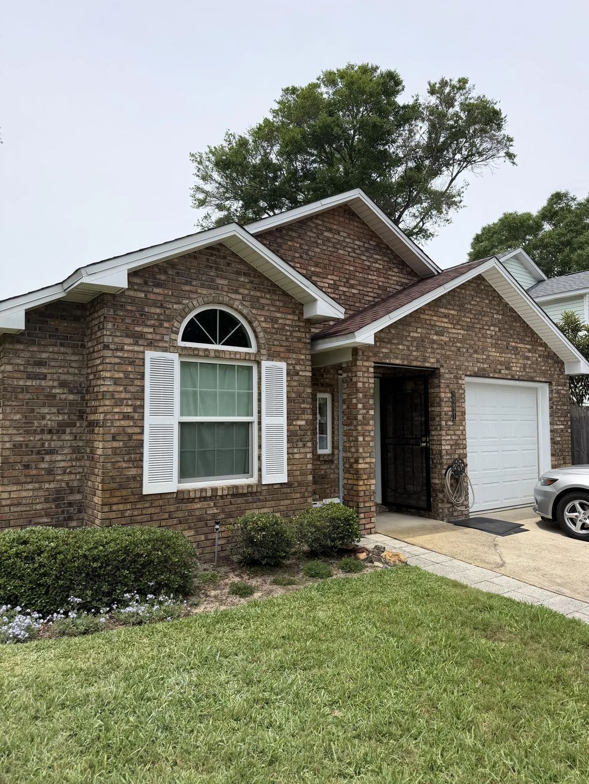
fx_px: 544
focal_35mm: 24
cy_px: 392
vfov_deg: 71.6
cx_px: 294
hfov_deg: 56.8
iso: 80
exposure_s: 1/4167
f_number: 1.78
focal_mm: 6.76
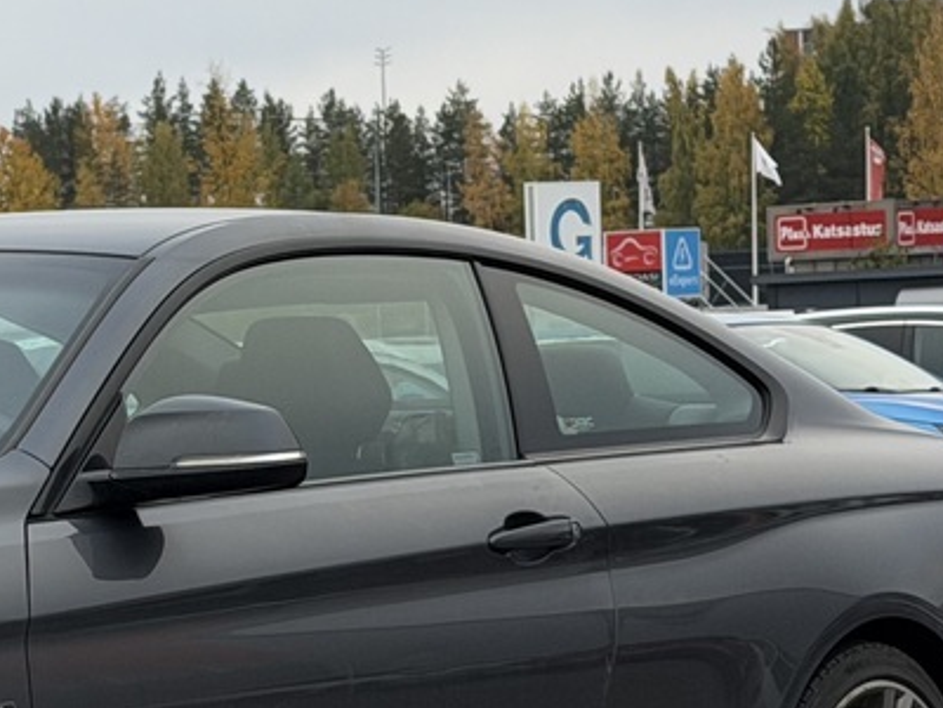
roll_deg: +2.2
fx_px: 4713
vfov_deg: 8.6
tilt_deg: -2.9
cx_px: -120
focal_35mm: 173
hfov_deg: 11.3
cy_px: 557
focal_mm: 6.76
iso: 64
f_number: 1.78
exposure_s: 1/463
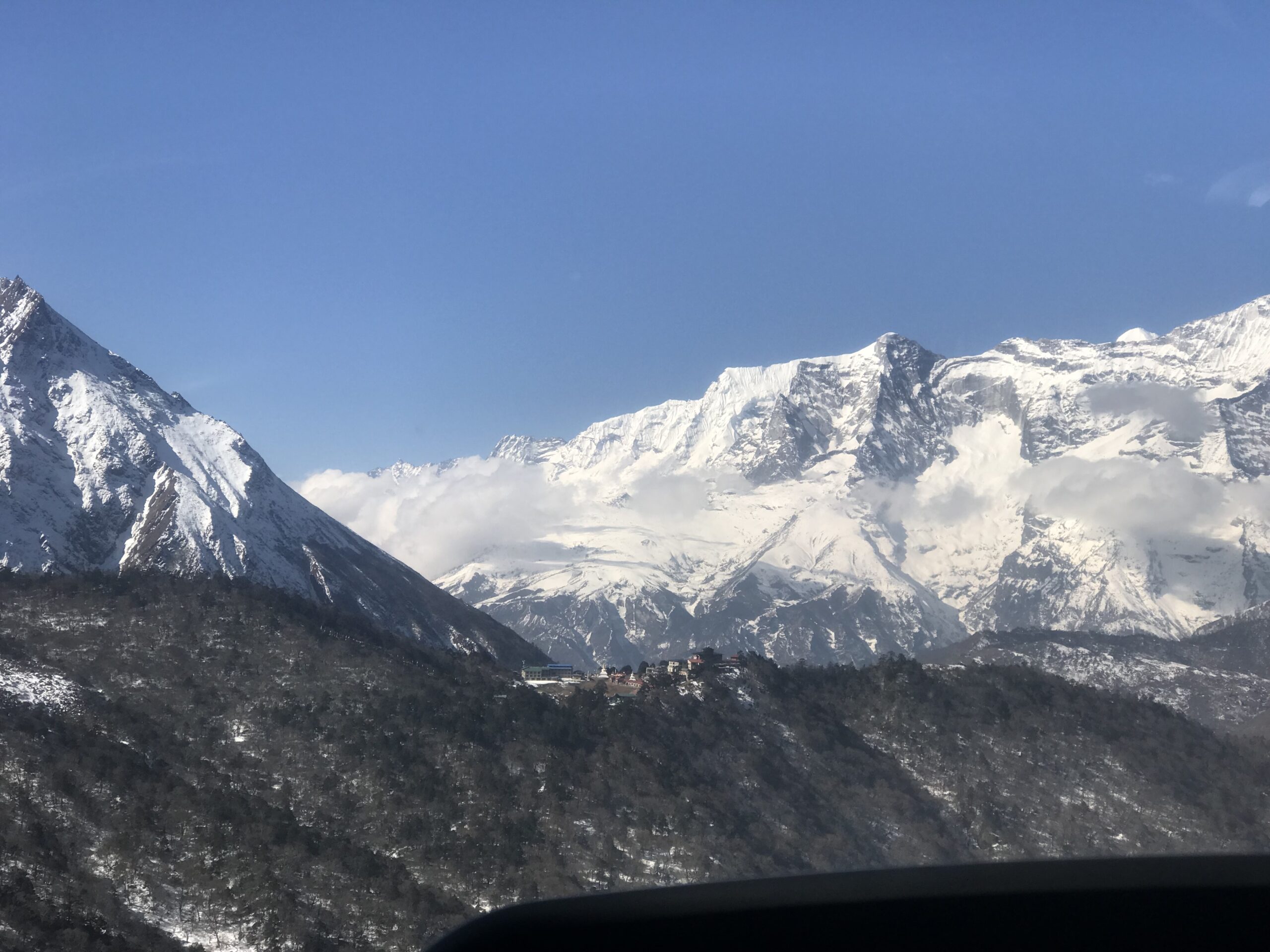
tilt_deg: +6.8
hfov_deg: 33.8
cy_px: 476
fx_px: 2091
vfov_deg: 25.7
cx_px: 635
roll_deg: +0.8
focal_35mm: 57
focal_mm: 6.6
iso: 20
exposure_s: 1/1100
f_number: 2.8
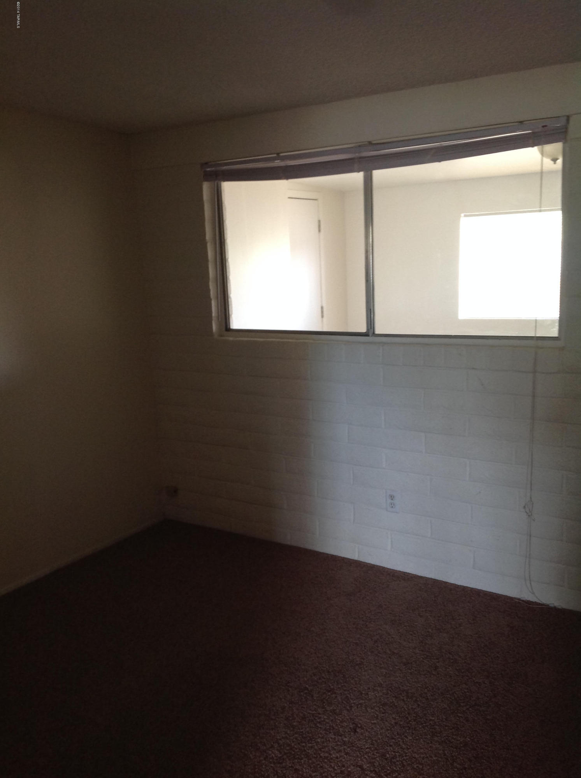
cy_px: 389
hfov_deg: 40.6
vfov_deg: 52.7
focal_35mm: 35
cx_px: 290
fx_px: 786
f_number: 2.4
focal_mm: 4.28
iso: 100
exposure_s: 1/15
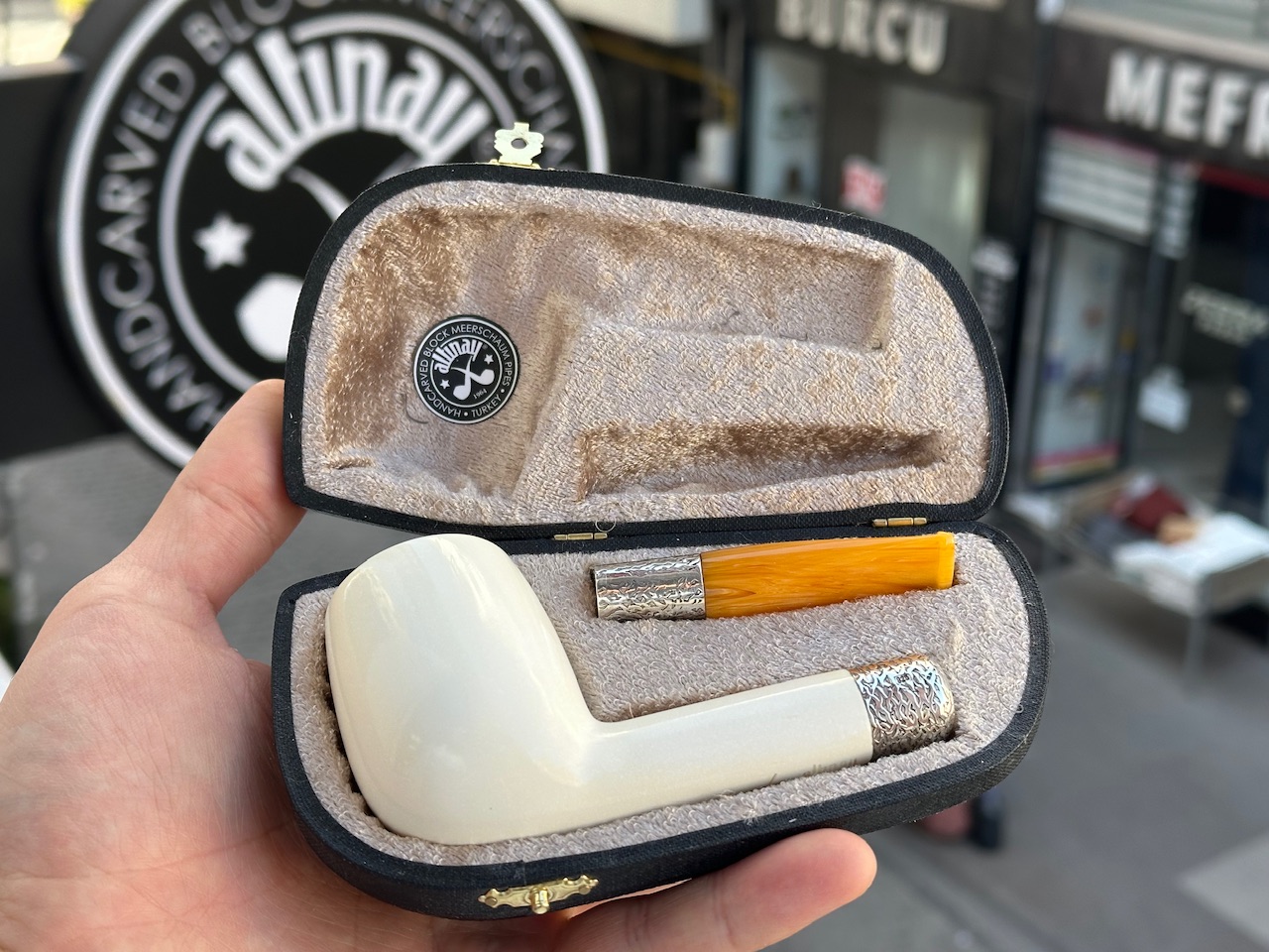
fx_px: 1760
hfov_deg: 39.7
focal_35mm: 48
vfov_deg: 30.3
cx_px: 634
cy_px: 476
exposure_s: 1/430
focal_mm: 6.86
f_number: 1.78
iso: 64
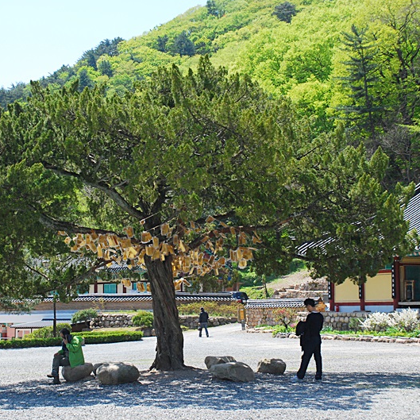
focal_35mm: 85
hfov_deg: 20.4
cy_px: 212
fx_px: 1167
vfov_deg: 20.4
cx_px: 166
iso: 400
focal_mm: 44
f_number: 6.3
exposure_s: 1/640
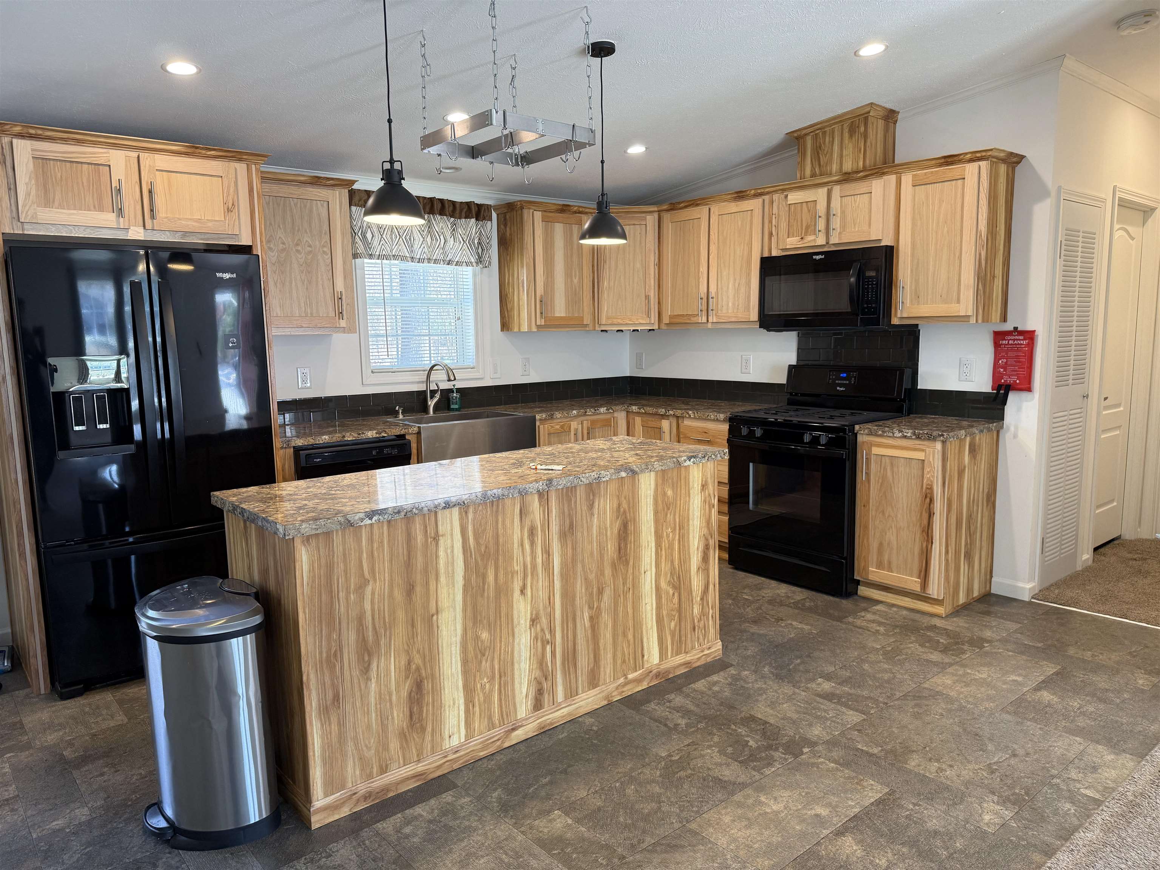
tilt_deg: -7.6
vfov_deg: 56.8
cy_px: 435
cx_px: 580
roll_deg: +0.7
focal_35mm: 24
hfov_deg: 71.6
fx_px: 804
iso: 125
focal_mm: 6.76
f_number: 1.78
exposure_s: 1/60
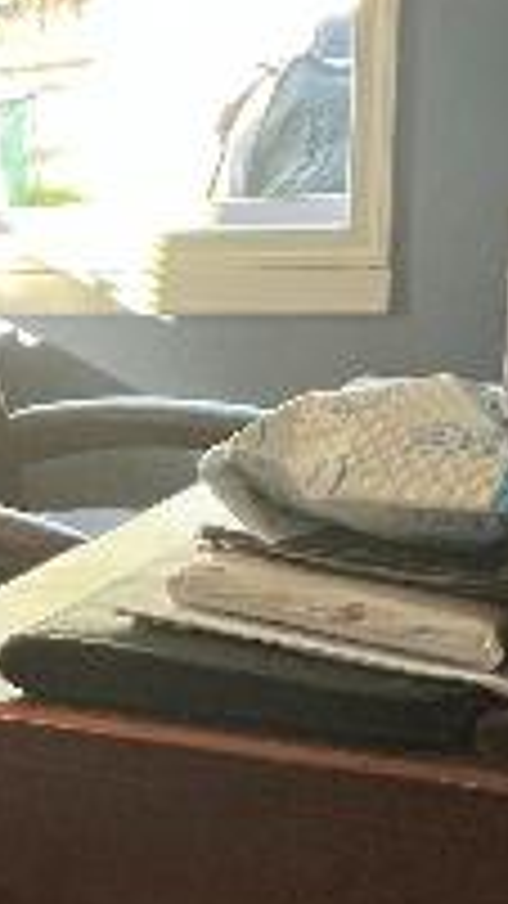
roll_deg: +5.8
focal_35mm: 72
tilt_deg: -14.9
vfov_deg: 29.2
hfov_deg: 13.1
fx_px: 1725
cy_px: 603
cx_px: -674
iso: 160
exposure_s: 1/60
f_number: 1.8
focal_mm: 1.57
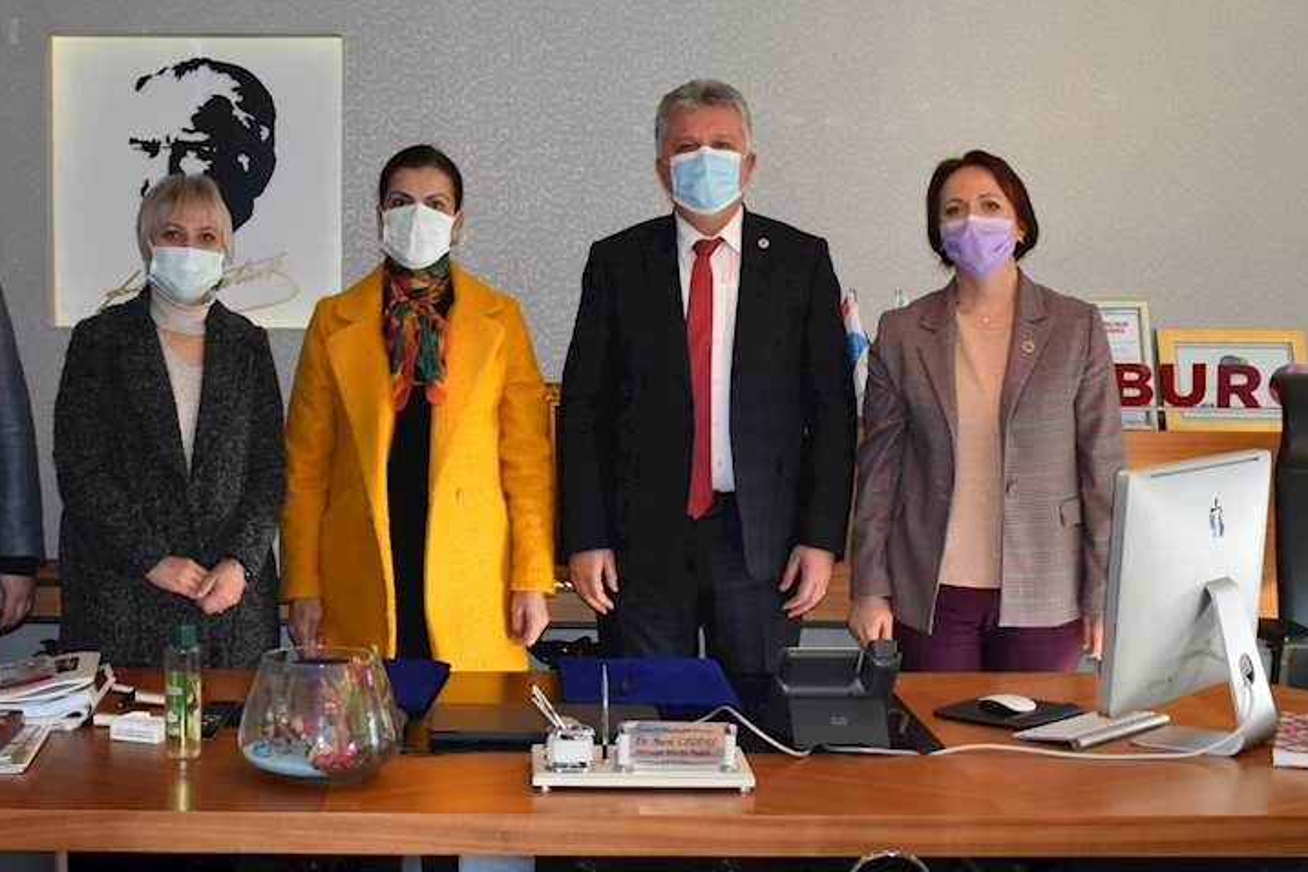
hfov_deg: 31.8
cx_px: 493
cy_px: 463
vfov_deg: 21.6
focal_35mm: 63
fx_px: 2282
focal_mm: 25
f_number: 4
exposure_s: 1/125
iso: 800
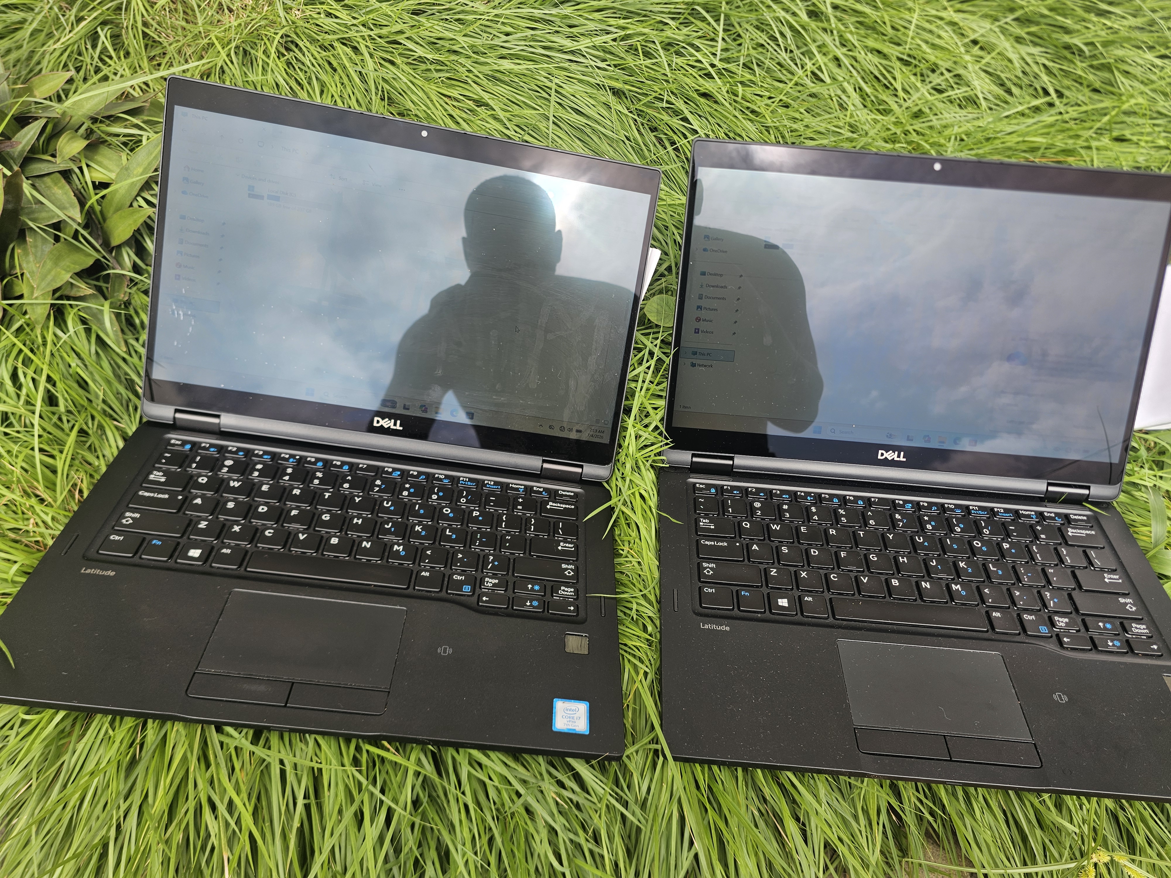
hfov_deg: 73.9
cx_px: 586
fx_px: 778
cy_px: 439
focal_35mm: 23
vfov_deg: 58.9
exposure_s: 1/190
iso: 10
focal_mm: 6.3
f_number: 1.7
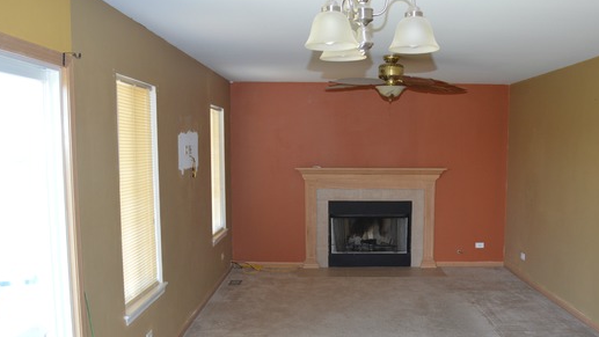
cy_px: 213
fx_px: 556
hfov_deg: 56.4
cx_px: 344
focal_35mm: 35
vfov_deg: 33.6
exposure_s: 1/80
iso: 400
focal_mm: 18
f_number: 4
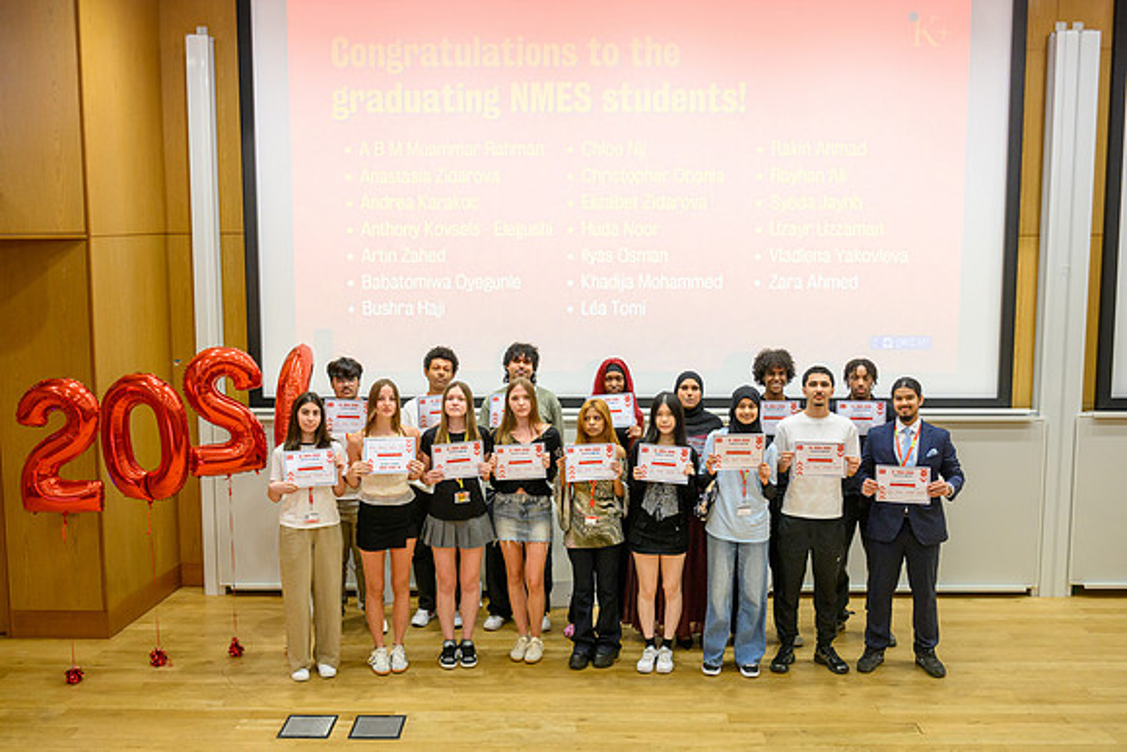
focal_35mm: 38
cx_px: 564
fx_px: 1196
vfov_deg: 34.9
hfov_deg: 50.4
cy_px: 376
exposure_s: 1/500
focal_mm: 38
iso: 2500
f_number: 2.8
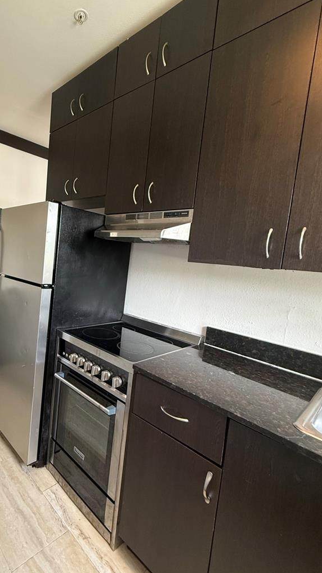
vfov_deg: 92.7
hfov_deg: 58.6
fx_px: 273
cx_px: 91
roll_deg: -5.4
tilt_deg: -5.8
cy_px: 282
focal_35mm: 18
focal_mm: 2.22
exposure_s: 1/60
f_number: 2.2
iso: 250
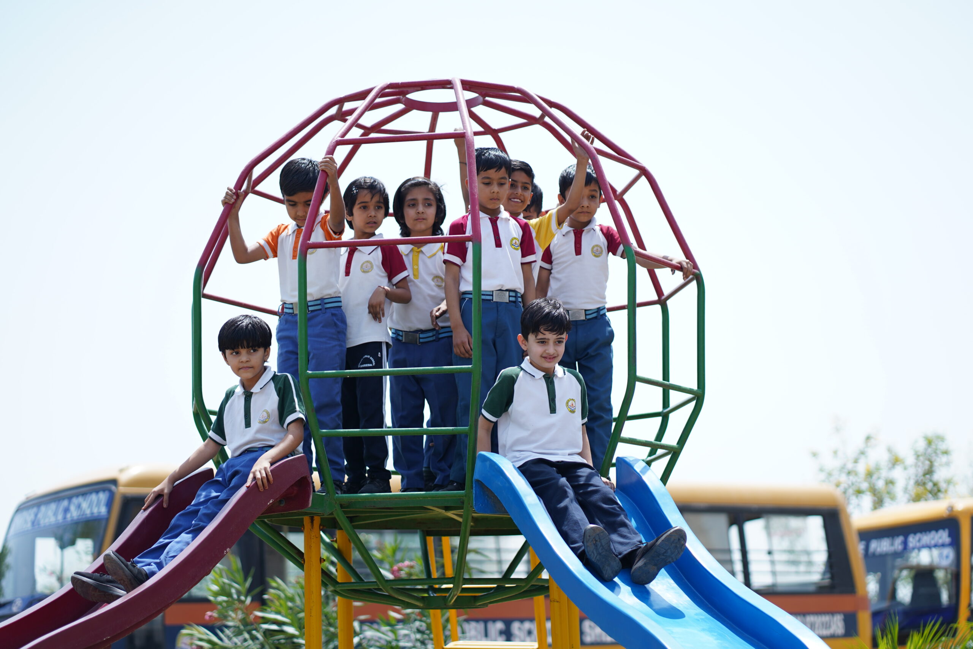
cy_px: 324
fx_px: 2297
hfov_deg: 23.9
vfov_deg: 16.1
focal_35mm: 85
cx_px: 486
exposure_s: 1/2500
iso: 160
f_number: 2.2
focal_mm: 85
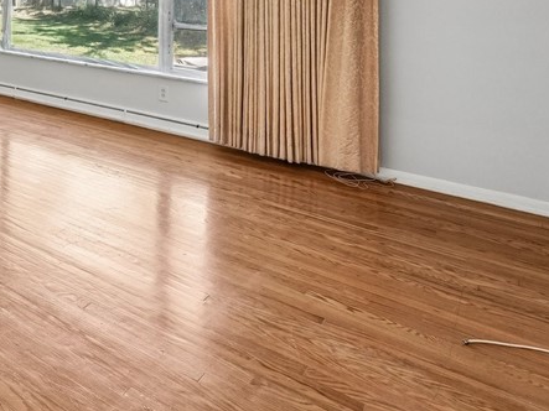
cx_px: -61
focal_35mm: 33
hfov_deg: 42.7
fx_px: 523
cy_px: -19
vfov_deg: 37.4
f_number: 8
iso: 400
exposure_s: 1/25
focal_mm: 14
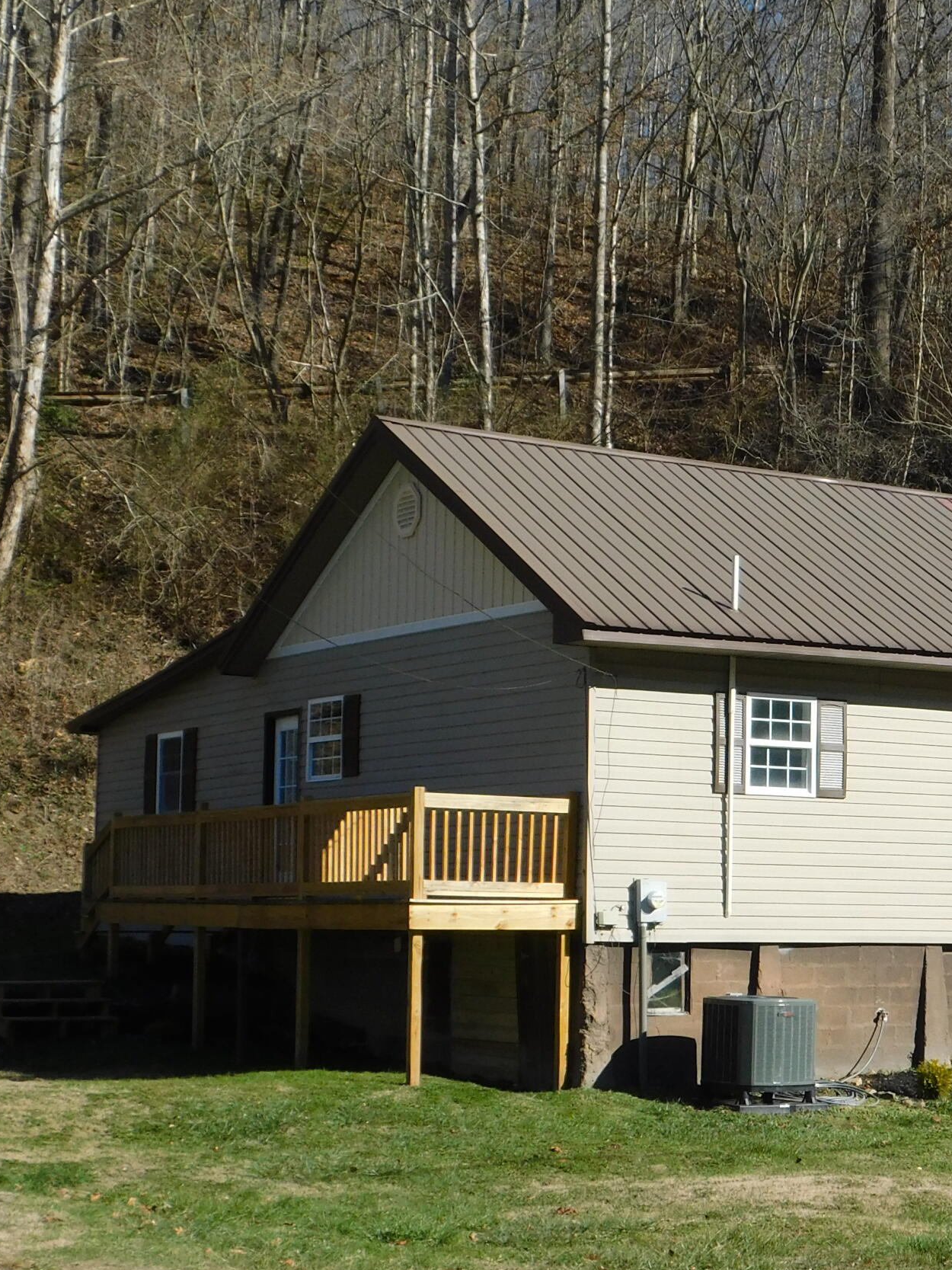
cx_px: 804
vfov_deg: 27.0
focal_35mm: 72
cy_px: 770
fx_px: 2641
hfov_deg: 20.1
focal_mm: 7.1
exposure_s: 1/1000
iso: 125
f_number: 3.6
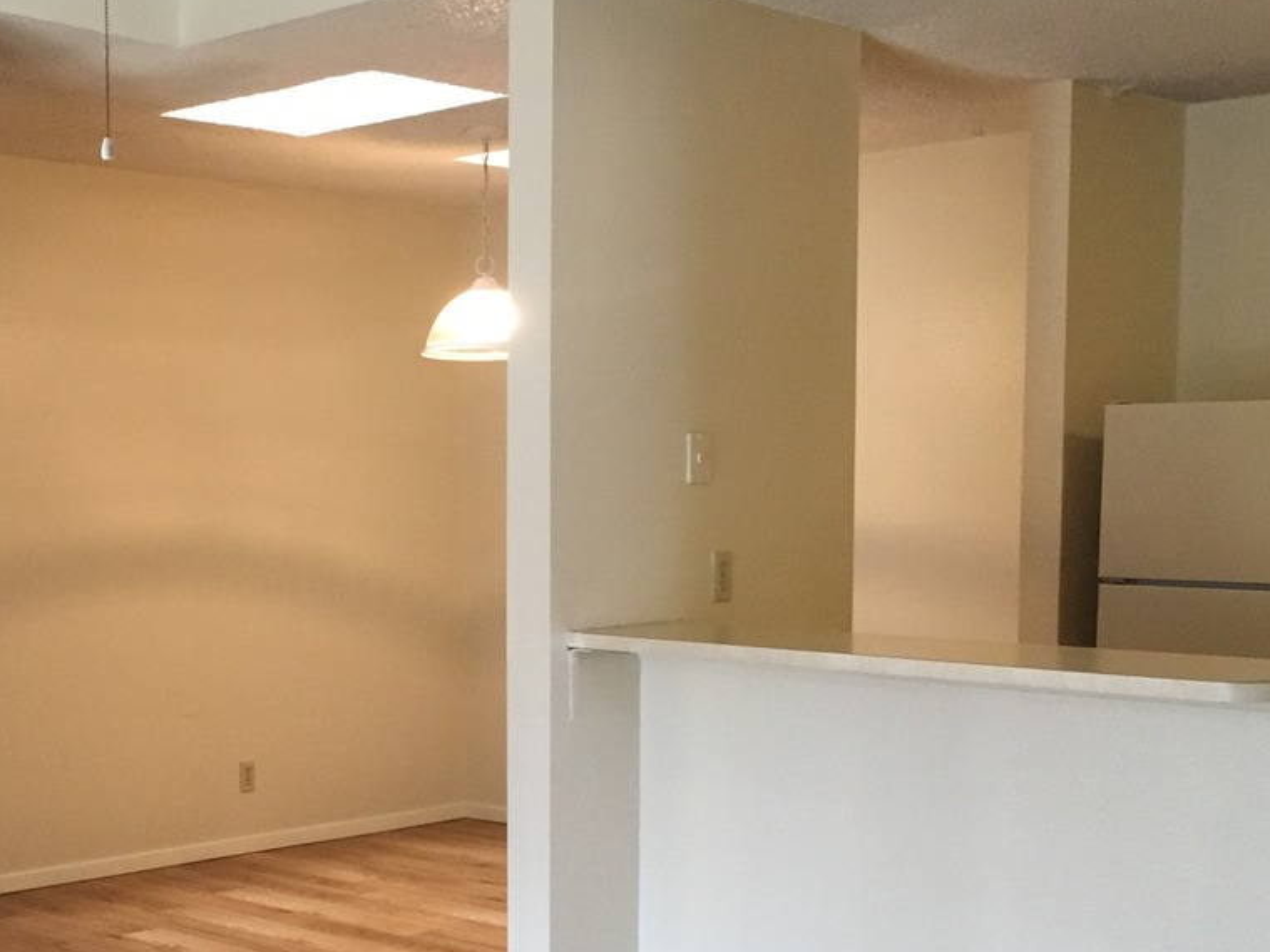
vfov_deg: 26.4
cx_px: 360
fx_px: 2018
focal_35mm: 55
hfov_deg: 34.4
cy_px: 641
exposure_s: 1/30
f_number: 2.2
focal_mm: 4.15
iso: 200
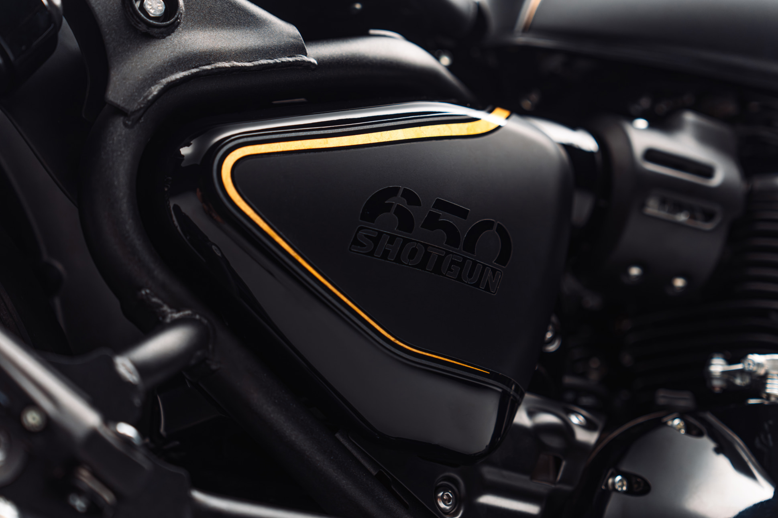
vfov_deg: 21.2
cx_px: 389
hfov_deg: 31.4
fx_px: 1383
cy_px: 263
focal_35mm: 64
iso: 800
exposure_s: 1/50
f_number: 2.8
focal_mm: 62
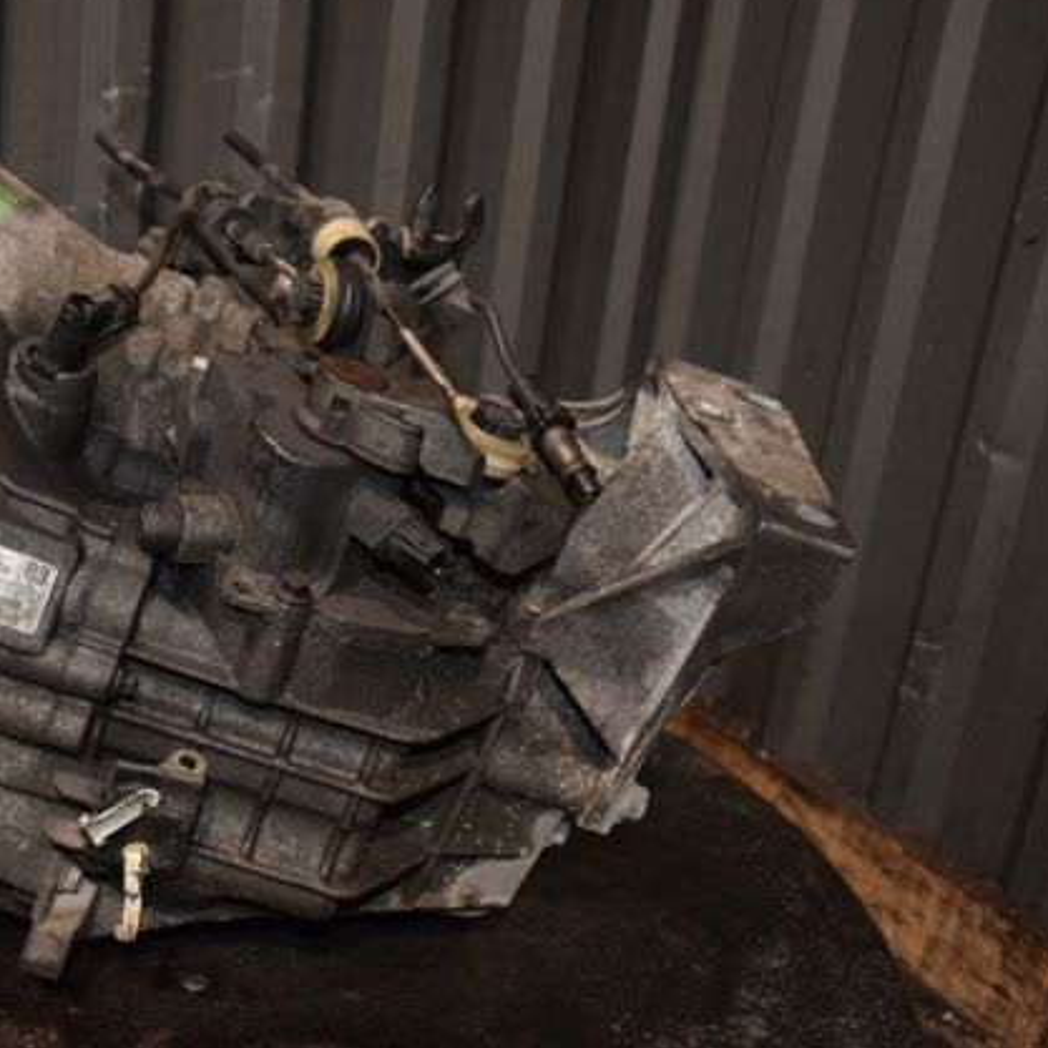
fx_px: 1473
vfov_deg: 39.2
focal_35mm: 43
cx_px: 279
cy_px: 518
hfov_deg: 38.3
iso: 800
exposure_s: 1/60
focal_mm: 22
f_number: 5
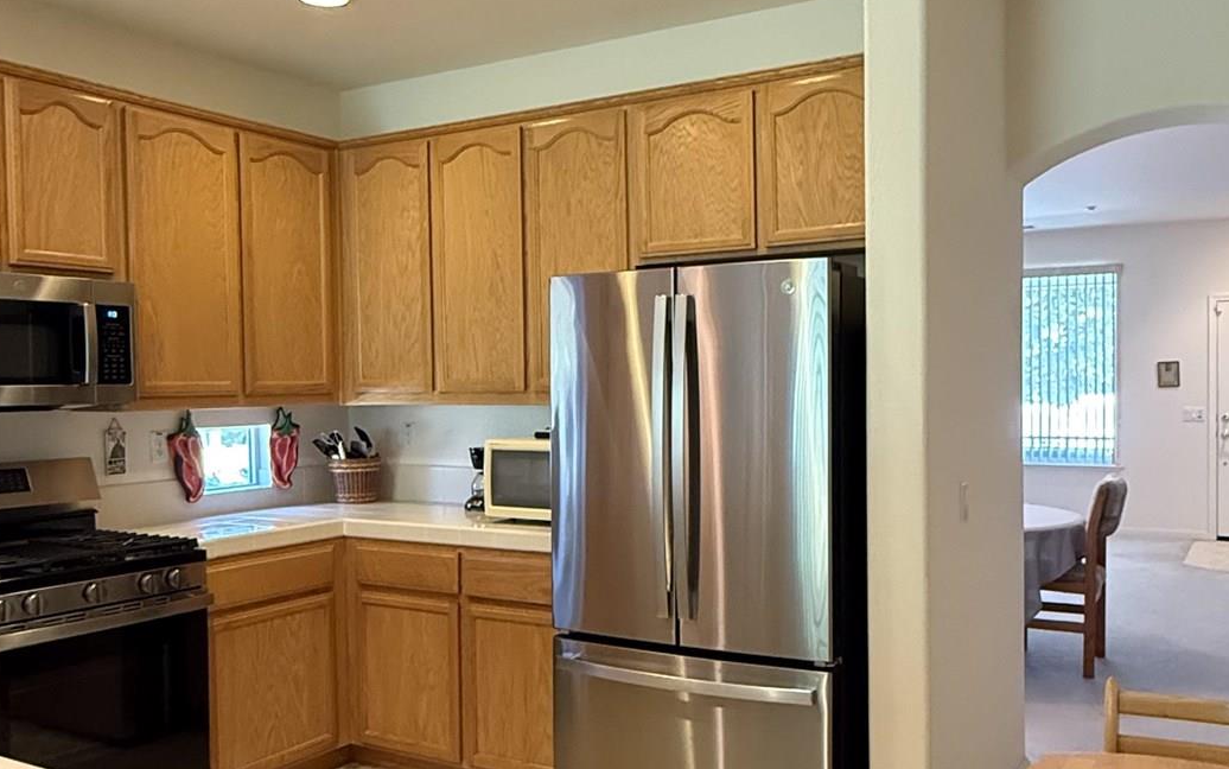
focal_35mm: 33
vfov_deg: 38.3
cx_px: 684
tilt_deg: -3.3
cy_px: 428
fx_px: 1106
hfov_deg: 58.0
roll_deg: -0.6
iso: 640
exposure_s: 1/60
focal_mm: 2.22
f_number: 2.2
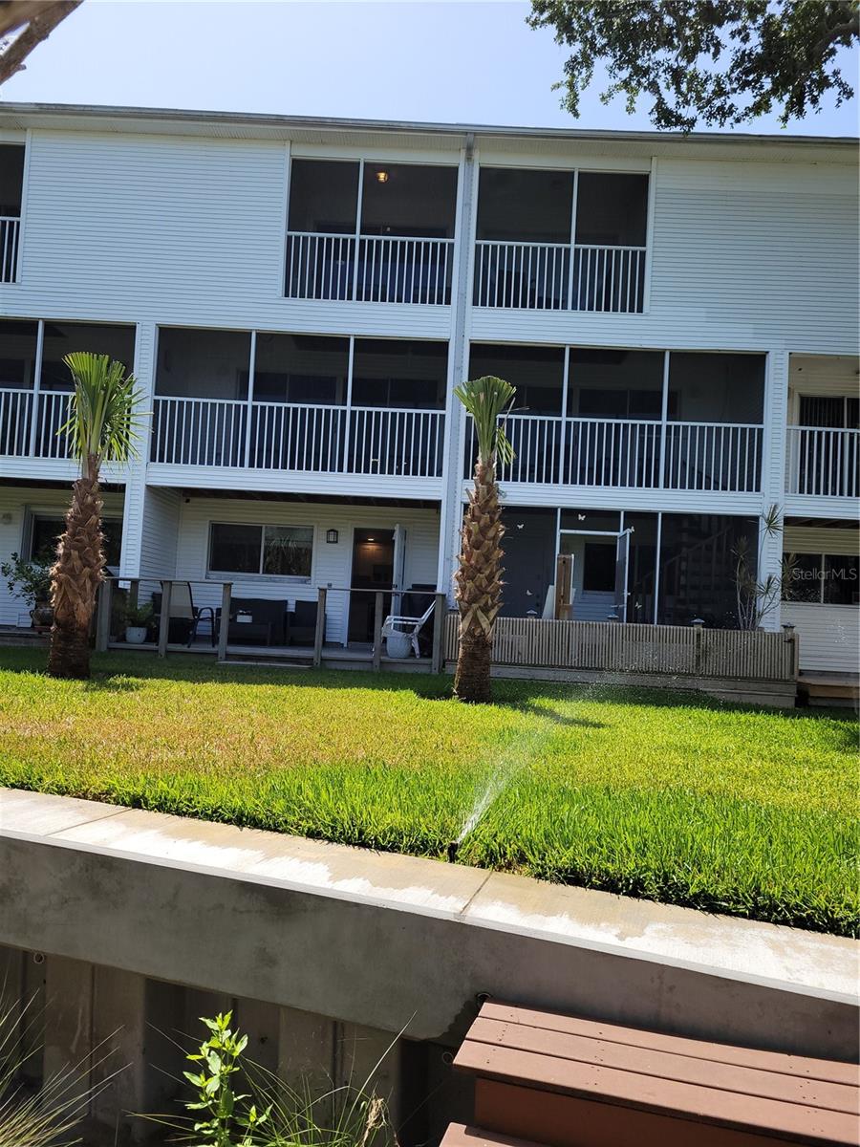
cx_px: 430
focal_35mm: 26
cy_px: 574
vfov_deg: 67.3
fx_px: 861
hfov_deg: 53.1
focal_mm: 5.4
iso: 40
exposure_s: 1/1449
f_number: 1.8
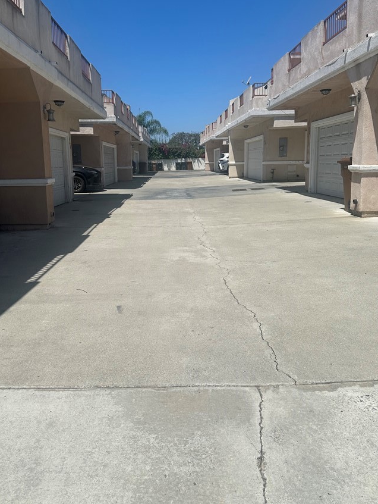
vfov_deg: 61.4
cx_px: 169
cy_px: 218
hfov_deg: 48.2
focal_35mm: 29
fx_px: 422
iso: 80
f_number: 1.78
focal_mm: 6.86
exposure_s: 1/8197
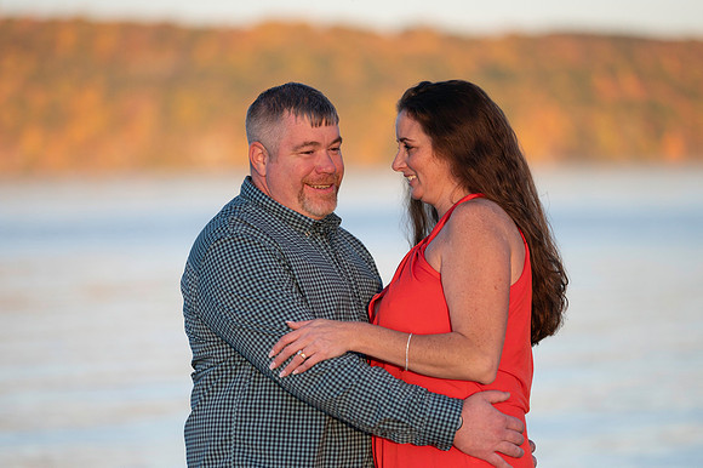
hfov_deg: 12.5
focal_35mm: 165
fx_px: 3220
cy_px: 234
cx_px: 352
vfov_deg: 8.3
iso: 640
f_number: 2.8
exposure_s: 1/6400
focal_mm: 165
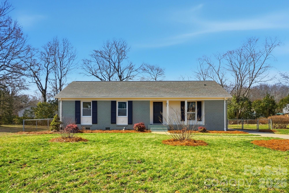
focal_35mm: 24
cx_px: 144
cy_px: 96
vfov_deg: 53.1
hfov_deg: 73.7
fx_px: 193
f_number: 6.3
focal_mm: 16
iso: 100
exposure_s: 1/8000
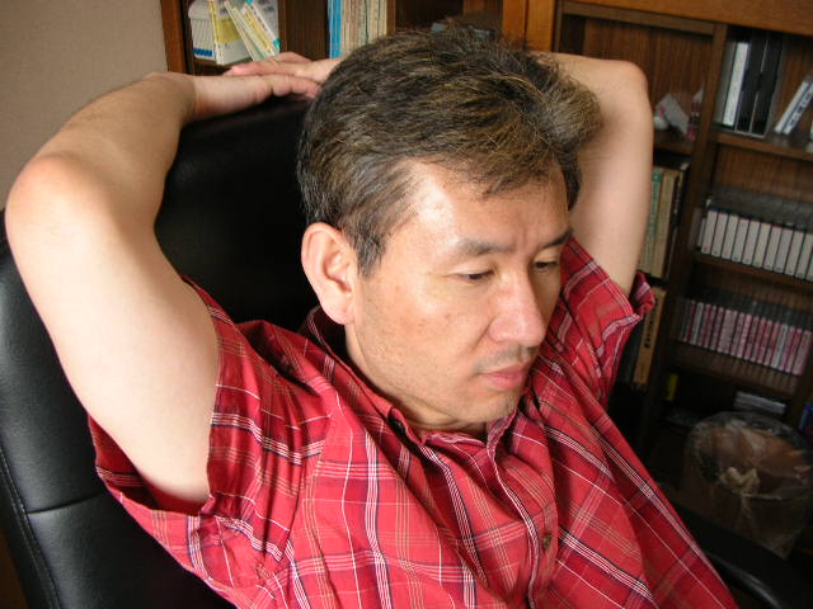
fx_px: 822
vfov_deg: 40.7
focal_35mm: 35
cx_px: 406
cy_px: 304
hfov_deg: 52.6
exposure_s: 1/12.8
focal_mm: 5.8
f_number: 2.8
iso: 50
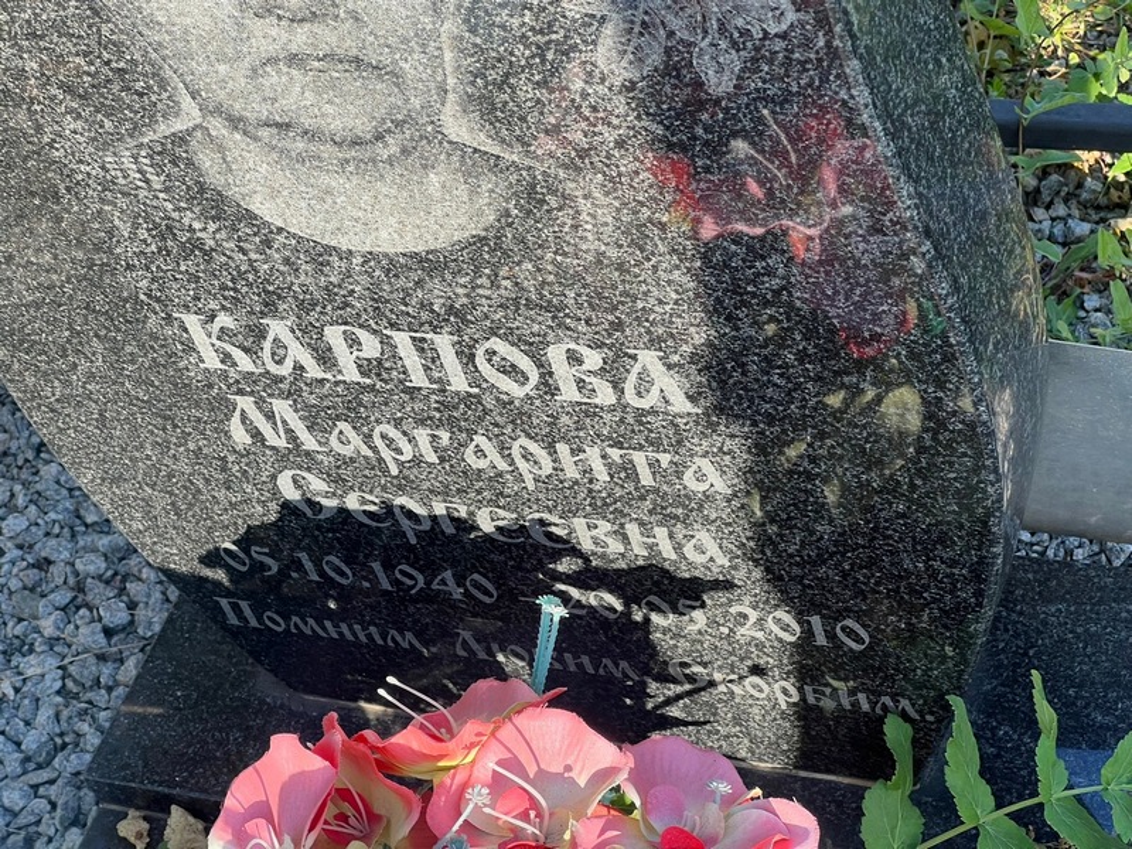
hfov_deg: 25.3
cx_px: 566
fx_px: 2518
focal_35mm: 77
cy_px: 424
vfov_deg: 19.1
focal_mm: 9
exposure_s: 1/169
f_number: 2.8
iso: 32
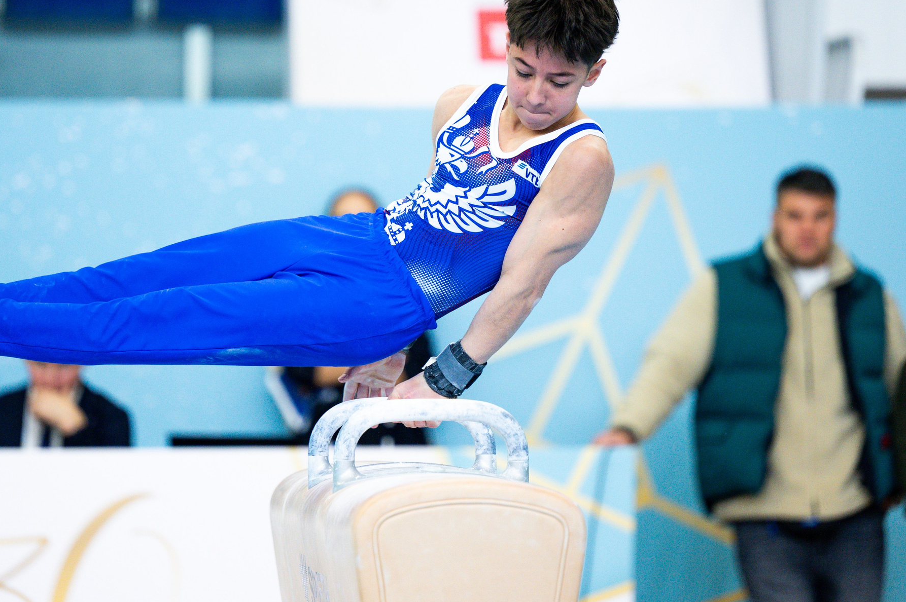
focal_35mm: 250
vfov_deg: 5.5
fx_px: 6287
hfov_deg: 8.2
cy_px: 192
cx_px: 419
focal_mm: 170
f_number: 2.8
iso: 2500
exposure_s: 1/1600
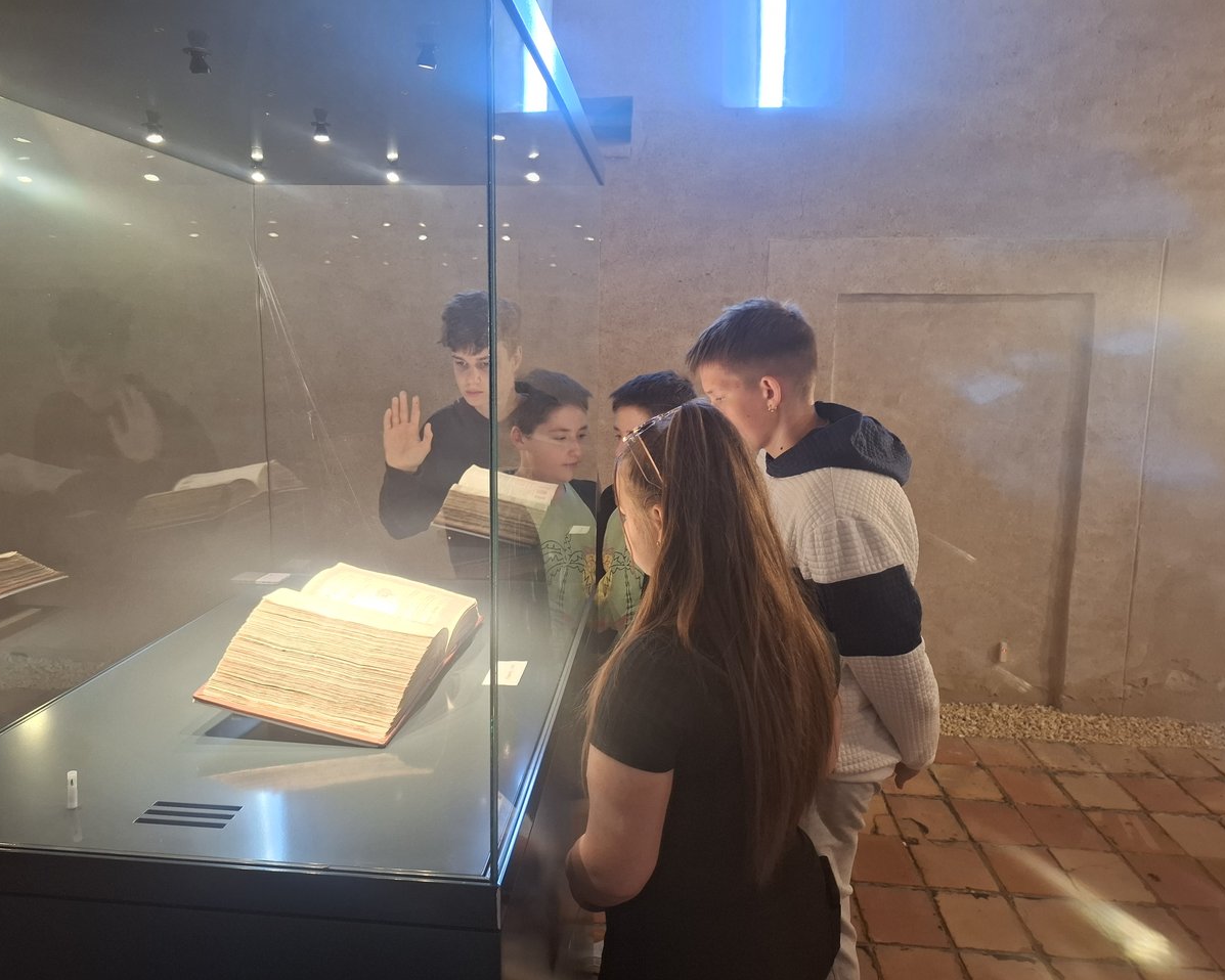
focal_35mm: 24
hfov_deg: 70.3
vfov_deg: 58.8
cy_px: 490
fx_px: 870
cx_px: 589
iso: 250
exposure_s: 1/33
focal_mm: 5.54
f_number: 1.8
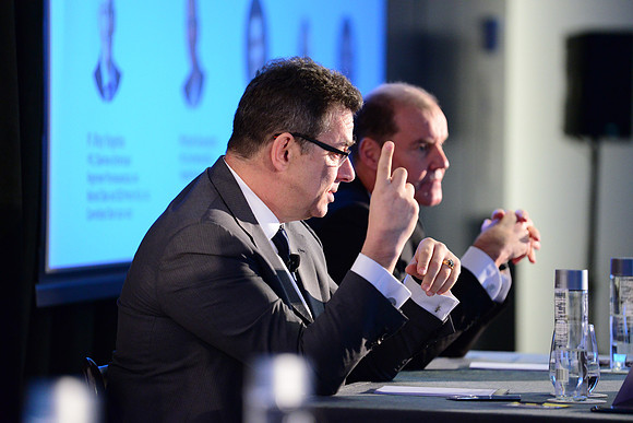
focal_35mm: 180
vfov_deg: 7.6
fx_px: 3166
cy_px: 212
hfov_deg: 11.4
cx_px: 316
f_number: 2.8
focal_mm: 180
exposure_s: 1/125
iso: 4000
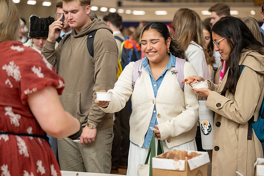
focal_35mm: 86
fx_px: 631
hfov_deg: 23.6
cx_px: 131
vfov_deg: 15.9
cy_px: 88
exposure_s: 1/1000
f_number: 2.8
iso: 2500
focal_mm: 82
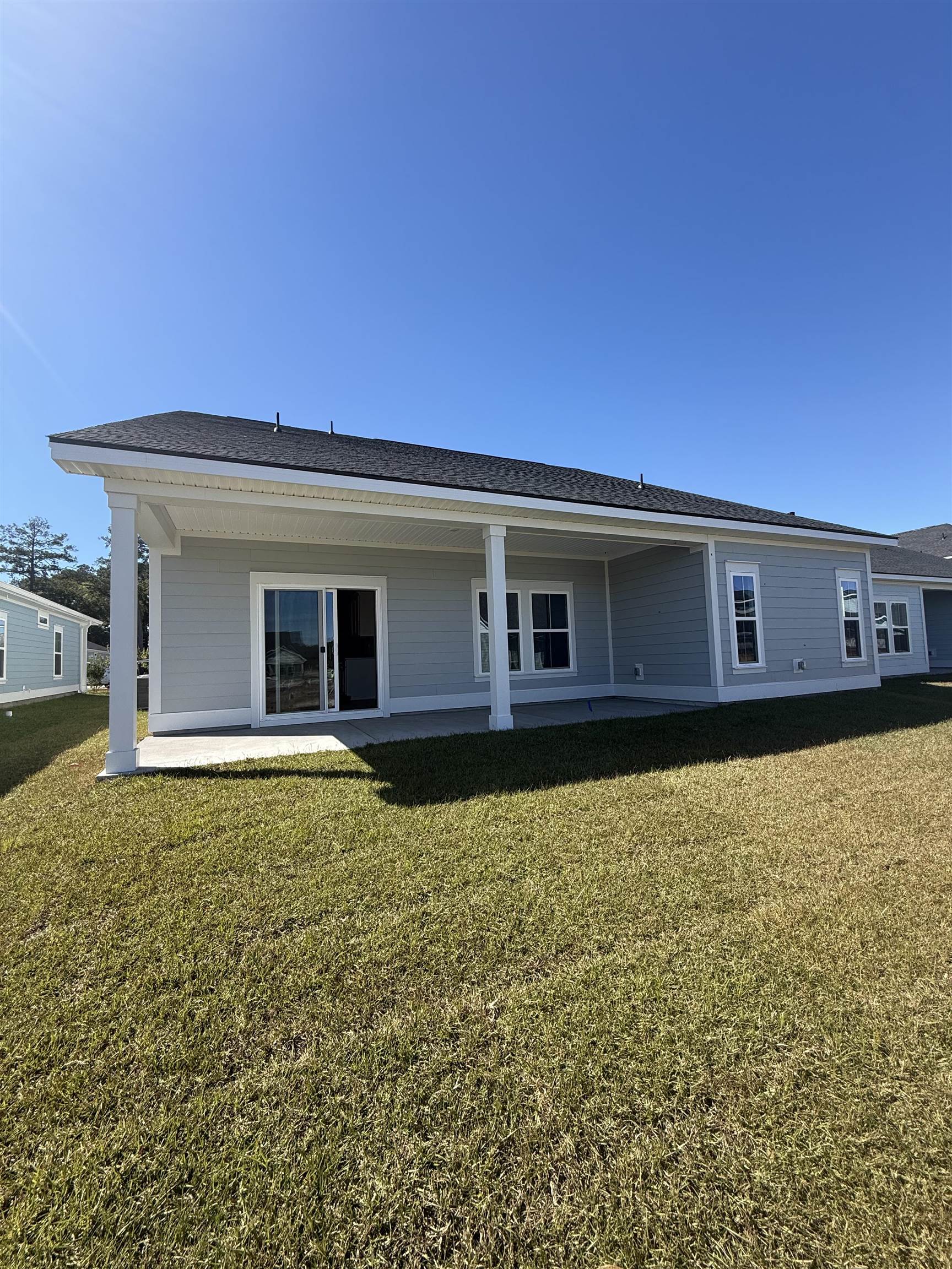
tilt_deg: +4.3
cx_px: 476
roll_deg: +1.5
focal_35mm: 14
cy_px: 634
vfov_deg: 102.1
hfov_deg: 85.7
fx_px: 513
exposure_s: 1/970
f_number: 2.2
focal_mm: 2.22
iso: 50
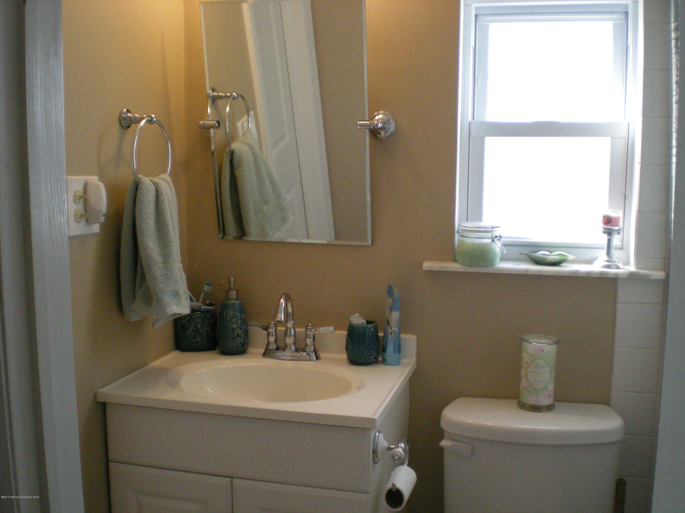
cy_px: 256
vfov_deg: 37.7
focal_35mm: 38
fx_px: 752
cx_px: 342
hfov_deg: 49.0
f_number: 3.1
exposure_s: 1/130
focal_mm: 6.3
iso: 393
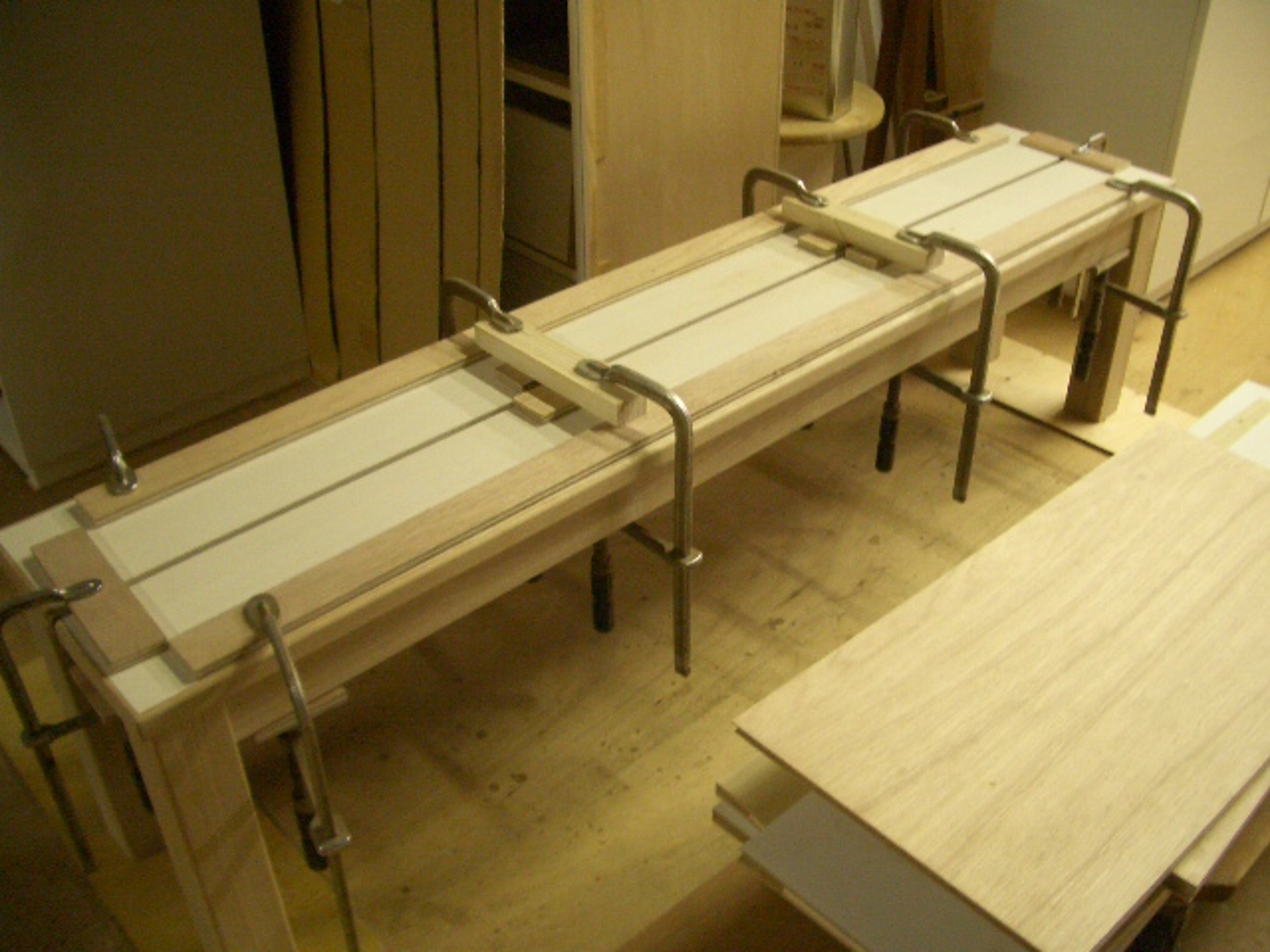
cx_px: 635
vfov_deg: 40.7
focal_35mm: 35
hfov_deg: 52.6
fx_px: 1284
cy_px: 476
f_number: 2.6
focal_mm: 5.8
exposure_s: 1/10
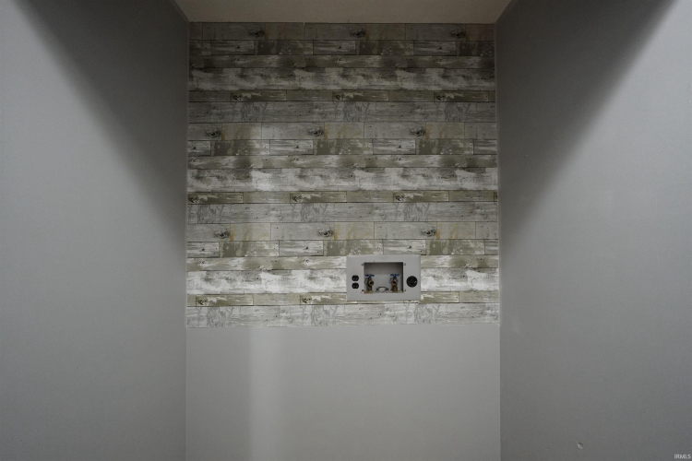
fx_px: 317
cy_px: 230
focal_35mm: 16
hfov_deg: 95.0
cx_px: 346
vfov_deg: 72.1
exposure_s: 1/160
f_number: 2
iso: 1600
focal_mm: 11
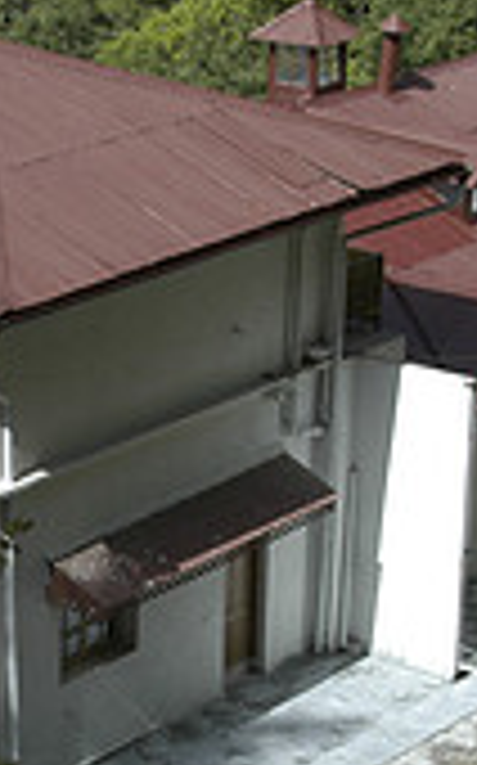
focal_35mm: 125
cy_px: 554
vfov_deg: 16.6
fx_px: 2604
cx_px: 32
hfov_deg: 10.4
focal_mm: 24
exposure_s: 1/100
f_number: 14
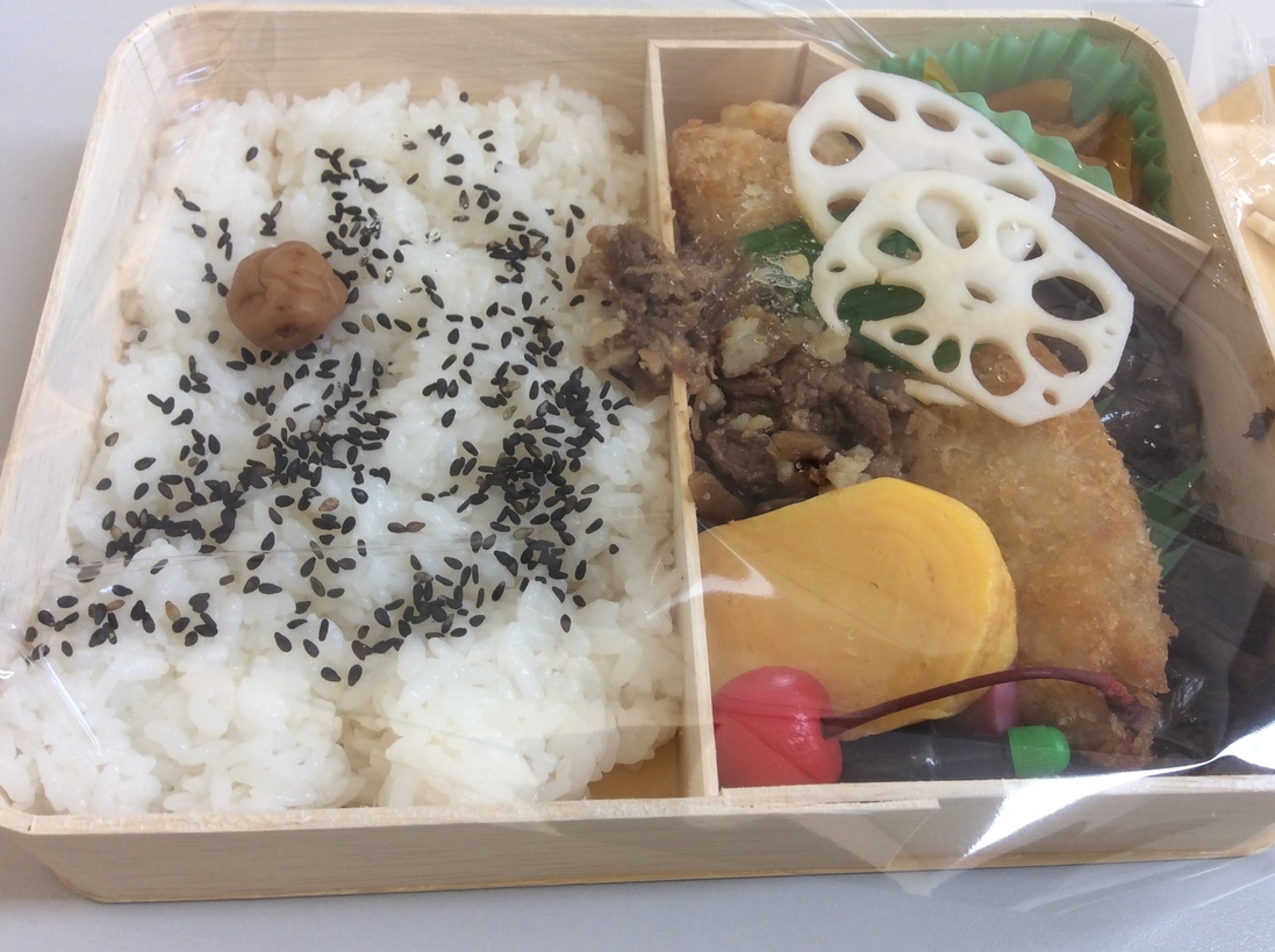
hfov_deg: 52.7
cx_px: 666
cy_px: 451
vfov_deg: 40.6
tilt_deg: -58.4
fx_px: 1287
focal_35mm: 35
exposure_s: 1/30
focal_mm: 3.3
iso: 32
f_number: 2.4
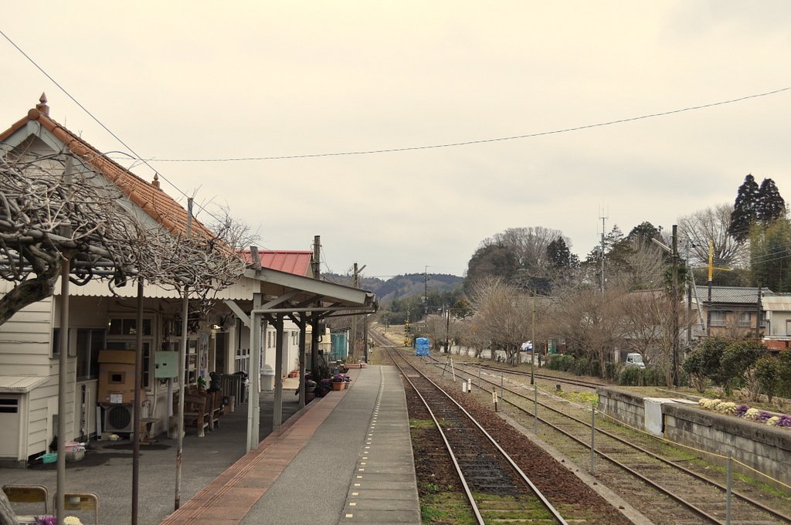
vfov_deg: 34.1
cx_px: 396
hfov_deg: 49.6
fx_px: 856
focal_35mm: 39
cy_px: 262
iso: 200
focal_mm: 26
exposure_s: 1/160
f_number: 6.3
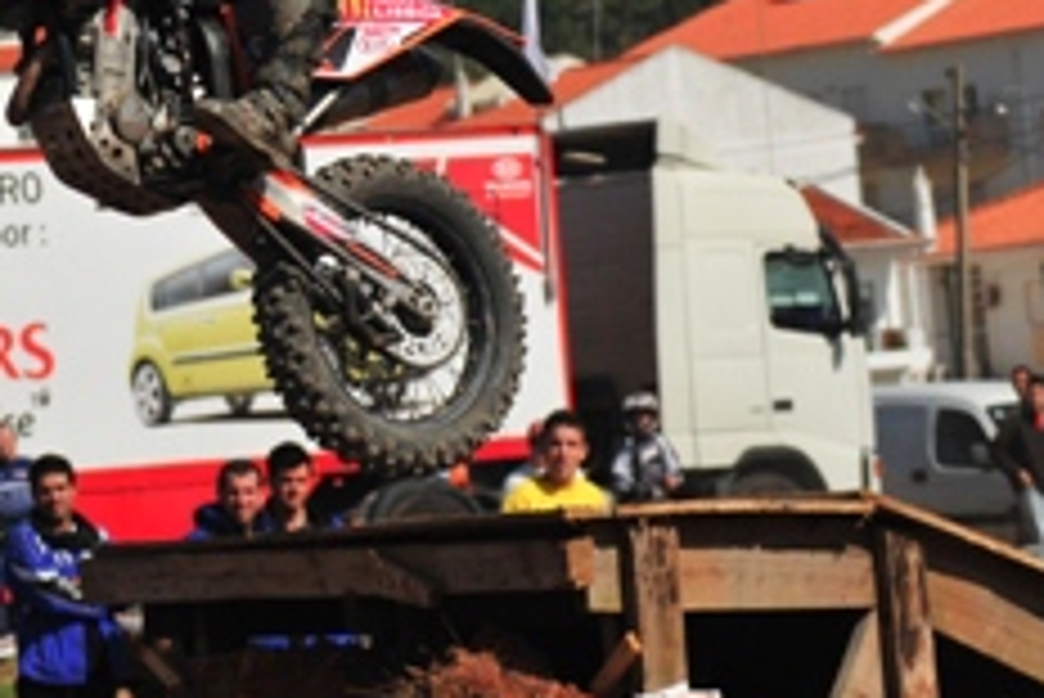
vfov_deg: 6.1
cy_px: 153
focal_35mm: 227
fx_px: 6587
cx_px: 50
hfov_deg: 9.0
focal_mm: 78
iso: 400
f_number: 4.5
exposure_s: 1/5000
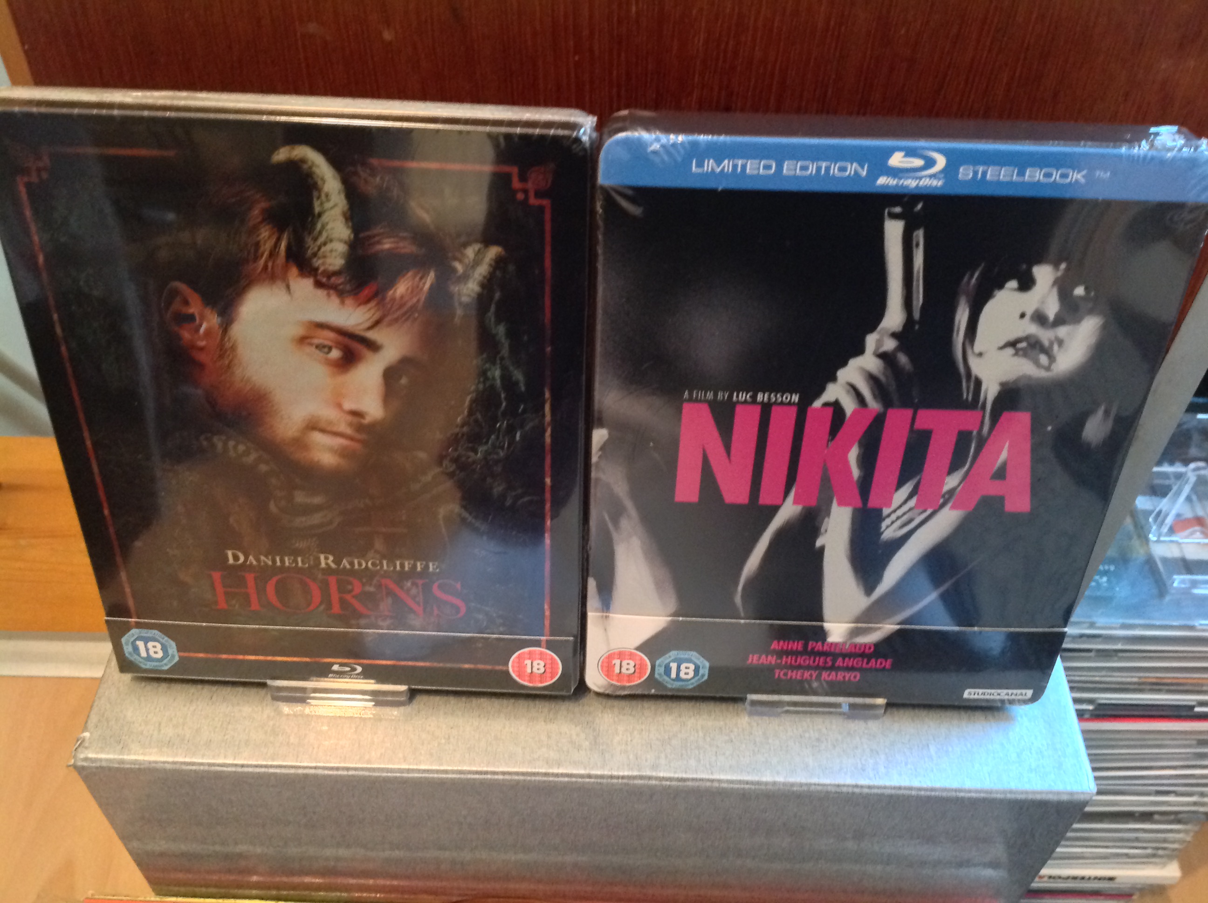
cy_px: 452
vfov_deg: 40.6
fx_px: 1220
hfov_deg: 52.7
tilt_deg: -46.5
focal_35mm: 35
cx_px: 604
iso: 640
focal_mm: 4.28
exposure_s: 1/15
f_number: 2.4
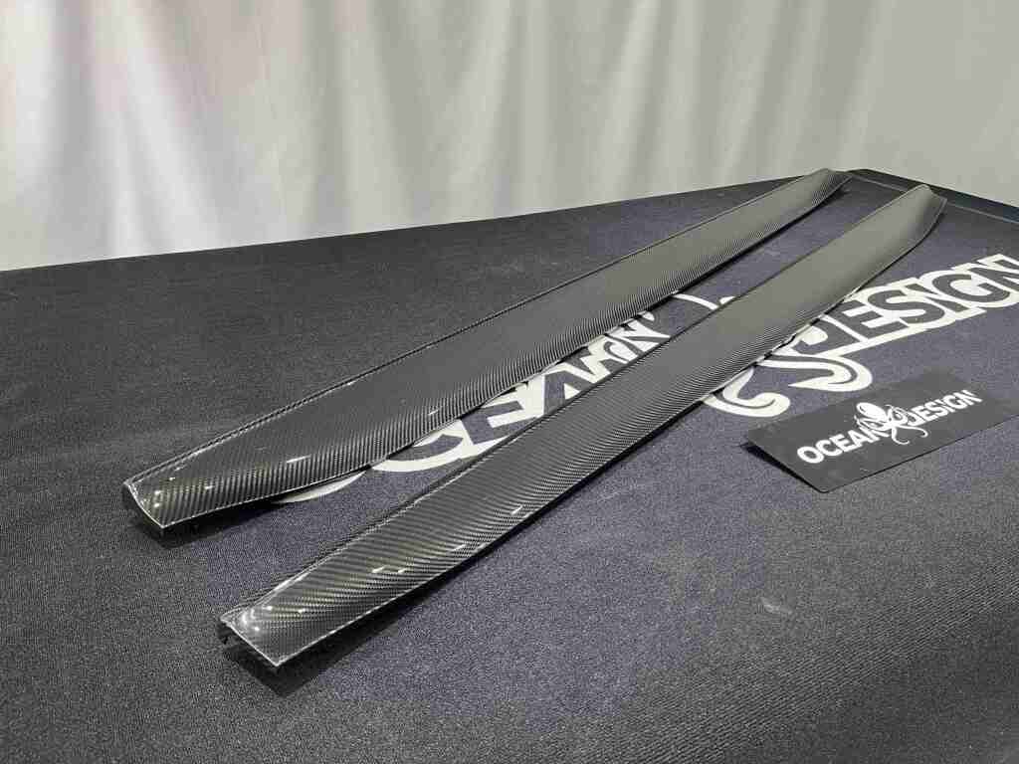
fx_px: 765
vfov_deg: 53.1
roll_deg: -1.5
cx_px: 510
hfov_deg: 67.3
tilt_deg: -29.0
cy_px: 382
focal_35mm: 26
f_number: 1.6
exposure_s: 1/50
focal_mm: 5.1
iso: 100
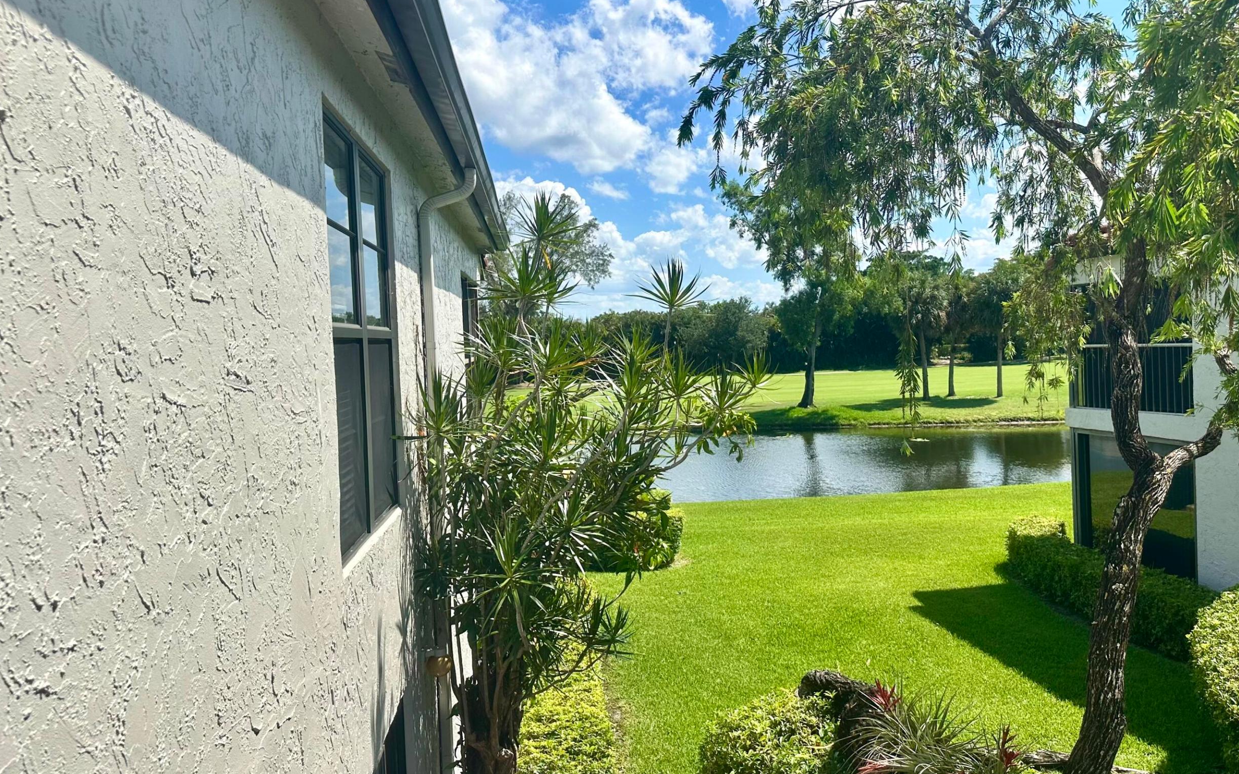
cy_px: 365
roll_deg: +2.4
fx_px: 1013
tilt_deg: -1.6
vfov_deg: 41.8
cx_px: 669
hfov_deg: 62.8
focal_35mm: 30
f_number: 1.78
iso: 80
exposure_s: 1/6211
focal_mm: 6.86
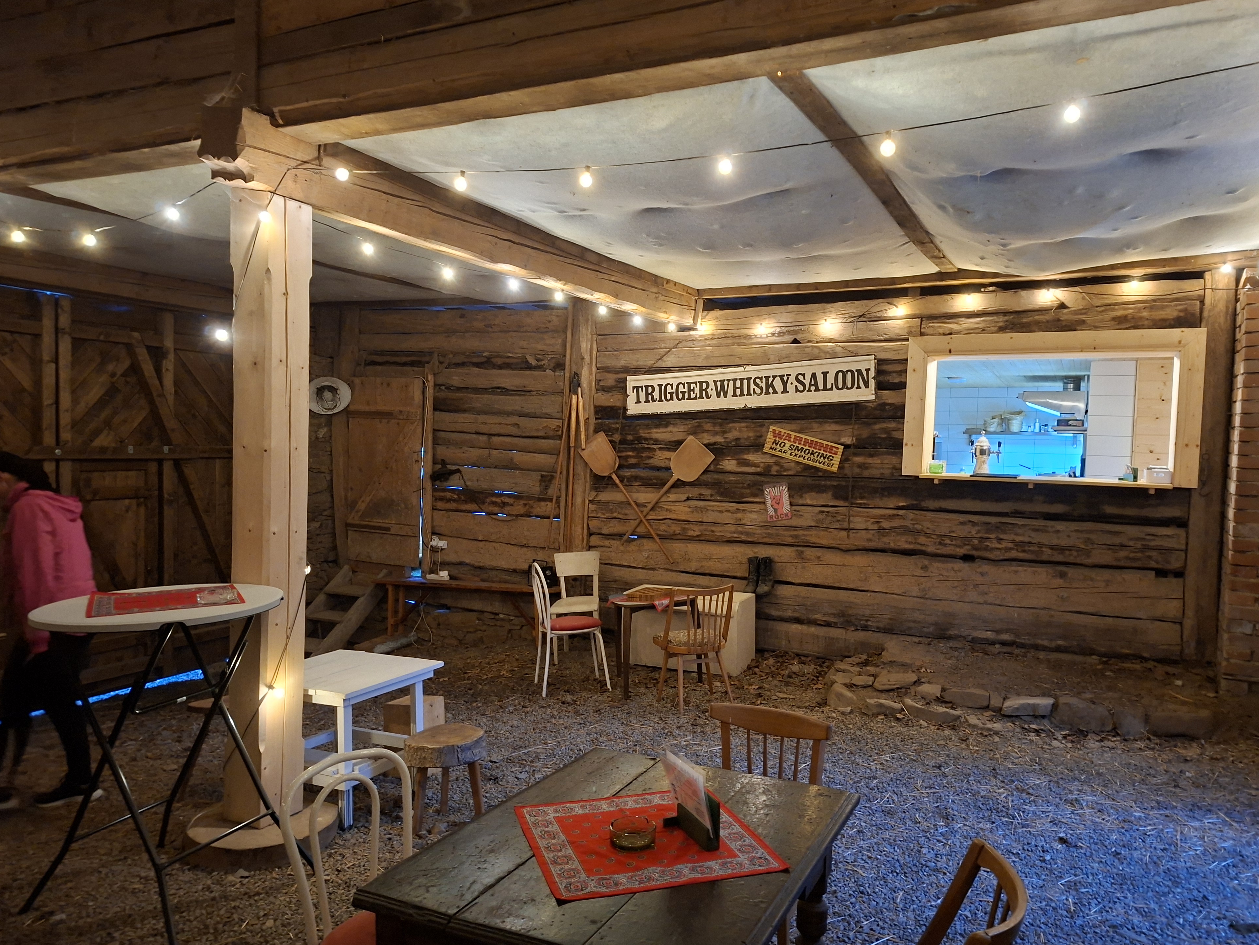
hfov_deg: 71.6
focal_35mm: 24
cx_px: 645
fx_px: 873
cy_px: 479
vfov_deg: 56.8
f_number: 1.8
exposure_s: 1/25
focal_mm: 5.54
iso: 640
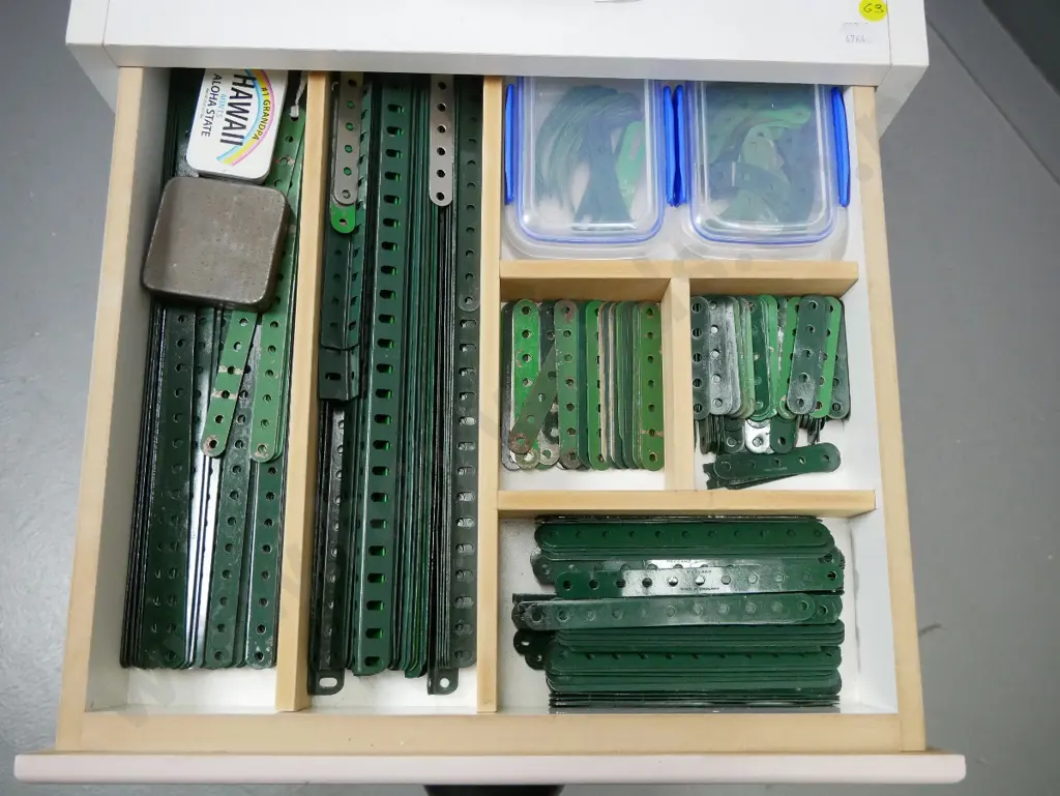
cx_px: 530
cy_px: 398
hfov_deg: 53.9
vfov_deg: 41.8
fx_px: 1042
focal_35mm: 34
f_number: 5
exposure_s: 1/320
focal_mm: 17
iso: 3200
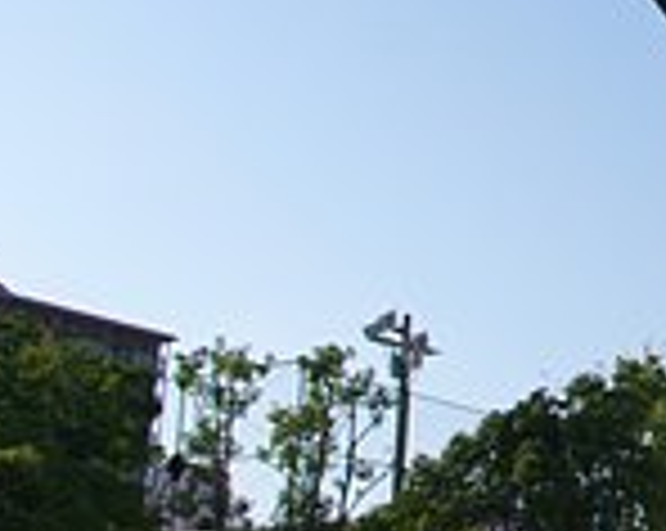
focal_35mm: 103
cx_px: 936
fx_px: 2020
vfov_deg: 14.7
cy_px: -34
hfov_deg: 17.2
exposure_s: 1/250
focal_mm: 21
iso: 100
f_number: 8
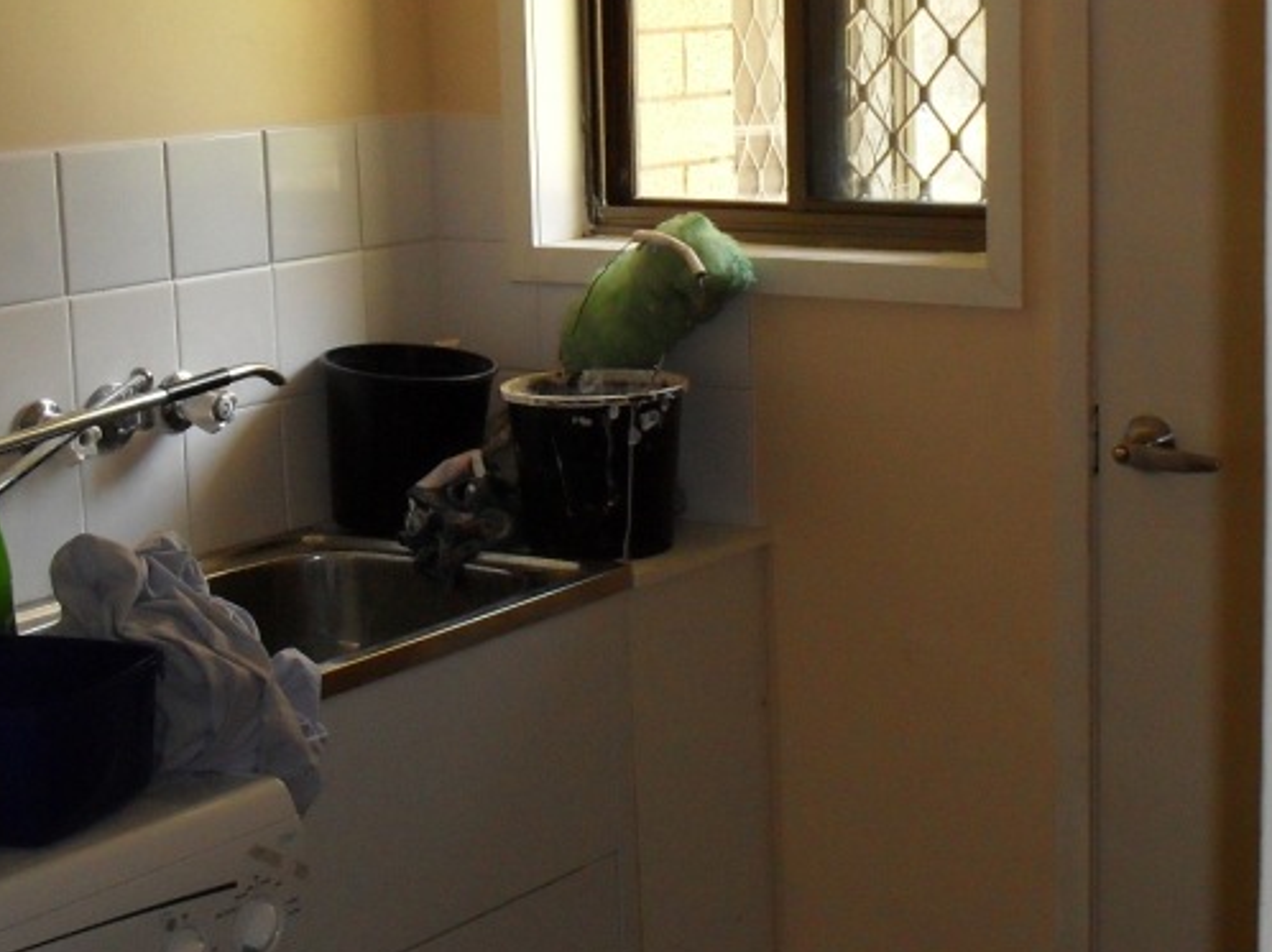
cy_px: 477
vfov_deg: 20.4
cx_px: 909
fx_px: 2644
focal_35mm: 72
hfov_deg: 26.8
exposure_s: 1/45
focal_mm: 6.3
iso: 200
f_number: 3.2
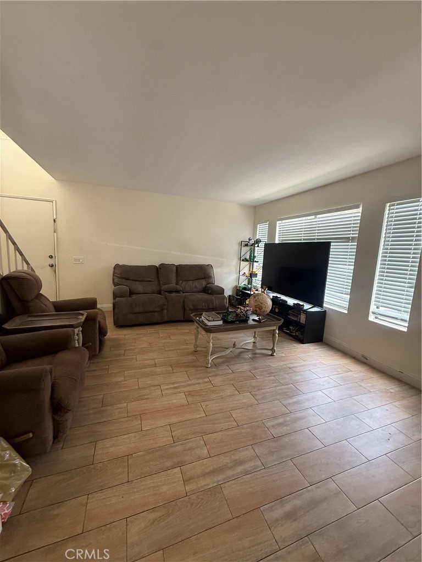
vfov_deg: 102.1
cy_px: 281
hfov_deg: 85.7
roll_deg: -3.3
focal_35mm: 14
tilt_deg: -7.2
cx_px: 211
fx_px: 228
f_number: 2.2
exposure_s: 1/120
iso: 400
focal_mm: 2.22
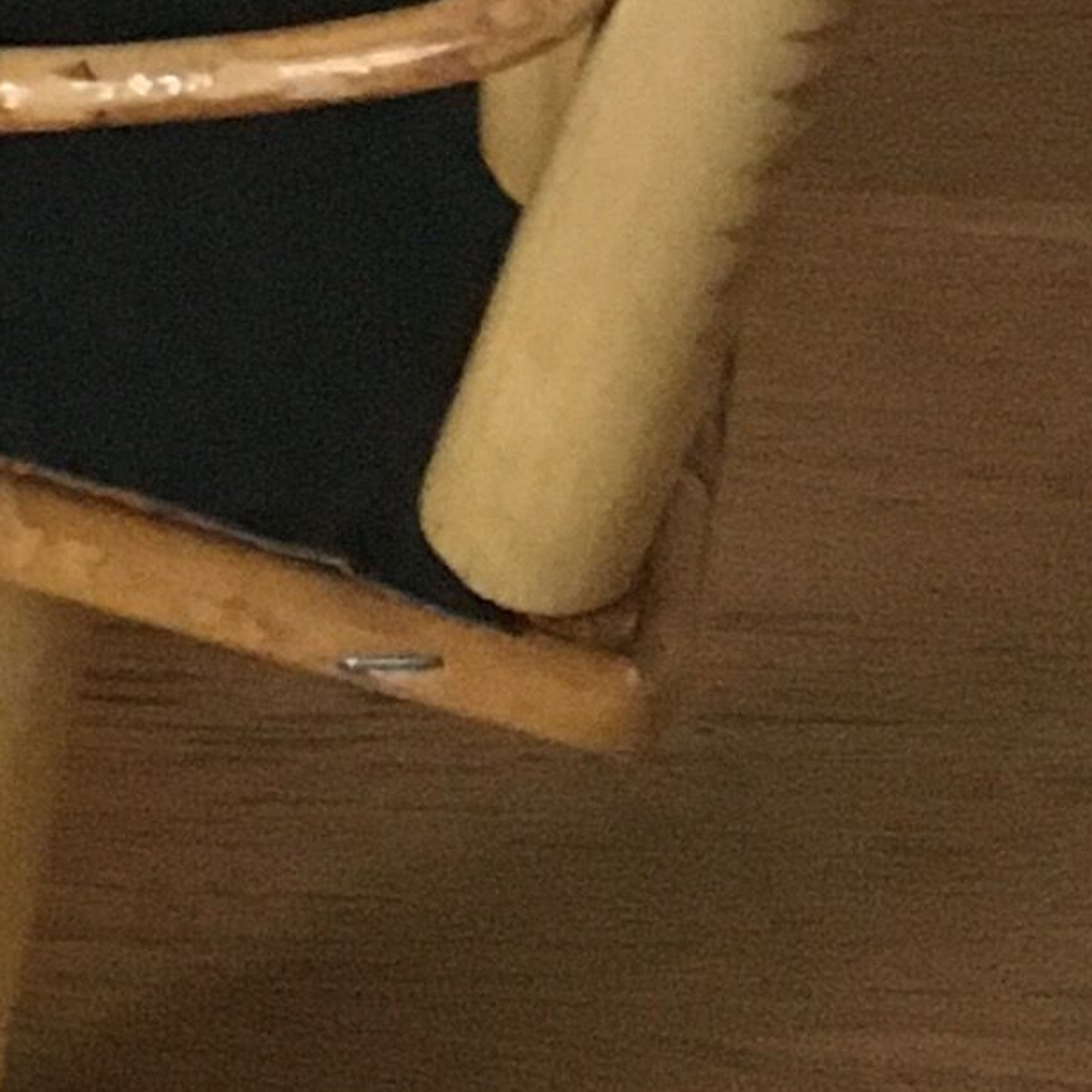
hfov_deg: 9.5
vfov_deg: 9.1
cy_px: -1718
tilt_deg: -26.6
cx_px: -1288
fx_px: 6032
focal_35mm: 169
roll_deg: +0.6
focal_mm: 4.15
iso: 200
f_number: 2.2
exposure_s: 1/17
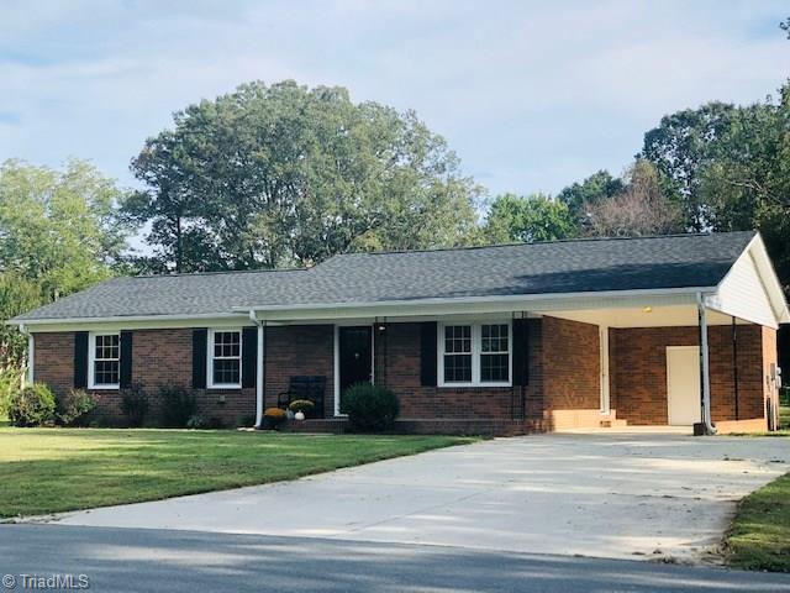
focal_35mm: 57
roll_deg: -0.2
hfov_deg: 33.8
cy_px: 296
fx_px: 1301
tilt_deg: +4.3
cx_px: 395
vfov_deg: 25.7
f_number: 2.8
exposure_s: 1/505
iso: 20
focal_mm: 6.6
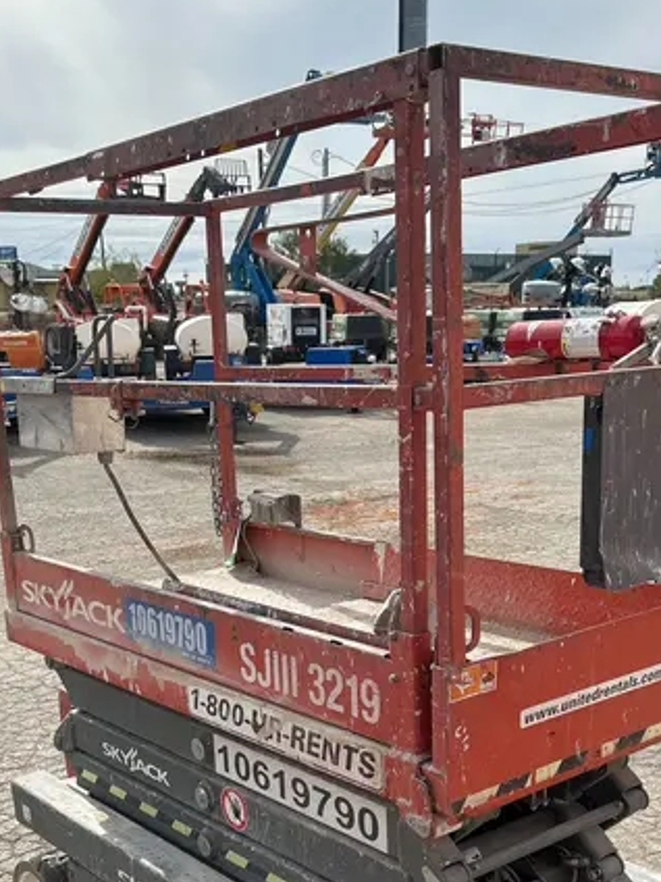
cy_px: 669
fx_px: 1146
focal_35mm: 45
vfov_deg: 40.8
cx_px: 303
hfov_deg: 32.2
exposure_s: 1/3704
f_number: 1.5
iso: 50
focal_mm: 5.7
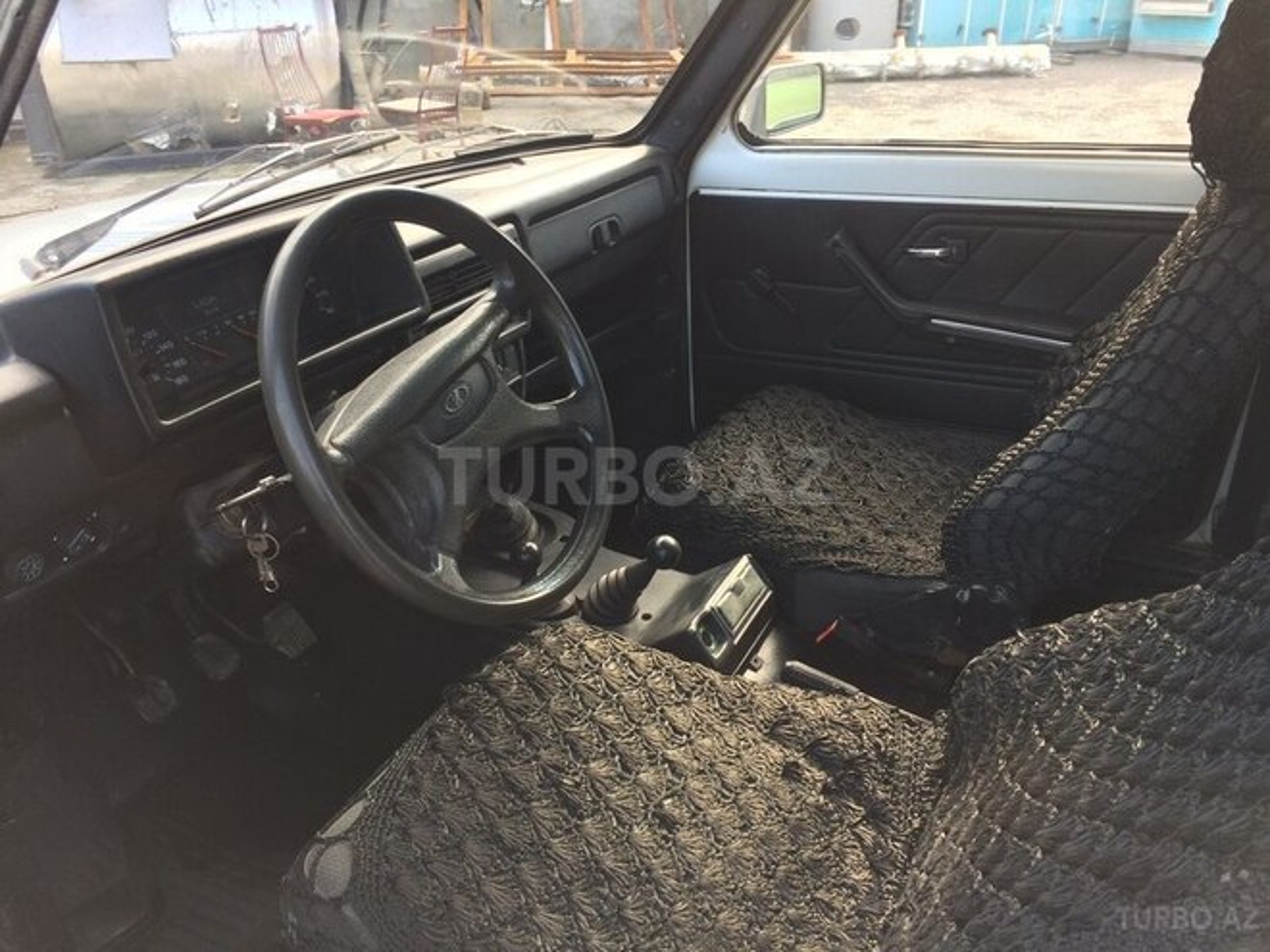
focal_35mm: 29
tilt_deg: -27.4
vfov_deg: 48.2
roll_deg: +0.8
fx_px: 1064
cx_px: 635
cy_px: 476
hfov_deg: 61.7
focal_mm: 4.15
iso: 50
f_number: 2.2
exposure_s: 1/100
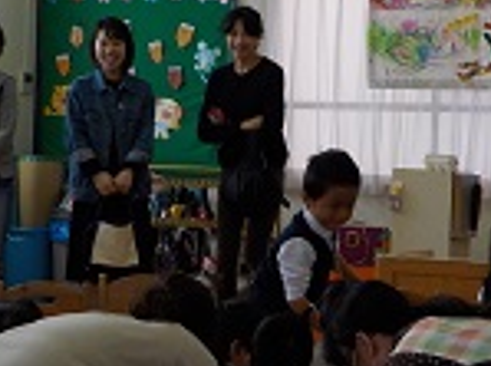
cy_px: 287
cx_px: 287
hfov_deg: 23.3
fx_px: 1189
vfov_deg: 17.4
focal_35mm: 84
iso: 125
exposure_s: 1/80
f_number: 3.3
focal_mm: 4.1
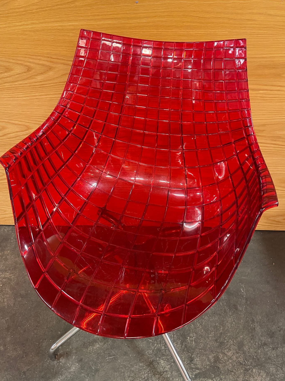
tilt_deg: -40.2
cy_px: 196
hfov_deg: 48.2
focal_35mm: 29
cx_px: 140
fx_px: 318
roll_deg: +1.1
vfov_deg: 61.7
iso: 500
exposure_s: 1/50
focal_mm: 5.1
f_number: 1.6
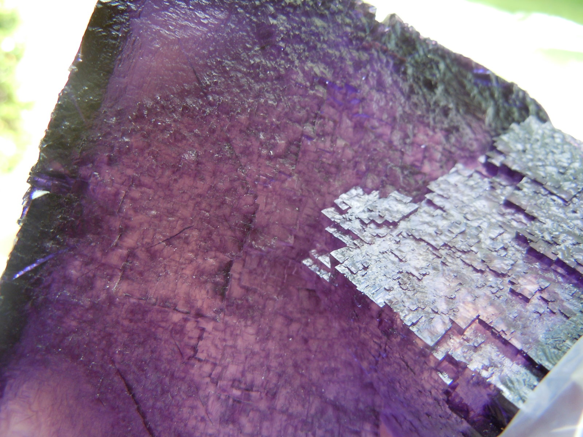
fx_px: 505
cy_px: 218
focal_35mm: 30
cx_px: 292
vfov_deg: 46.8
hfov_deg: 60.0
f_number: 3.5
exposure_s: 1/60
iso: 160
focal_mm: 5.4
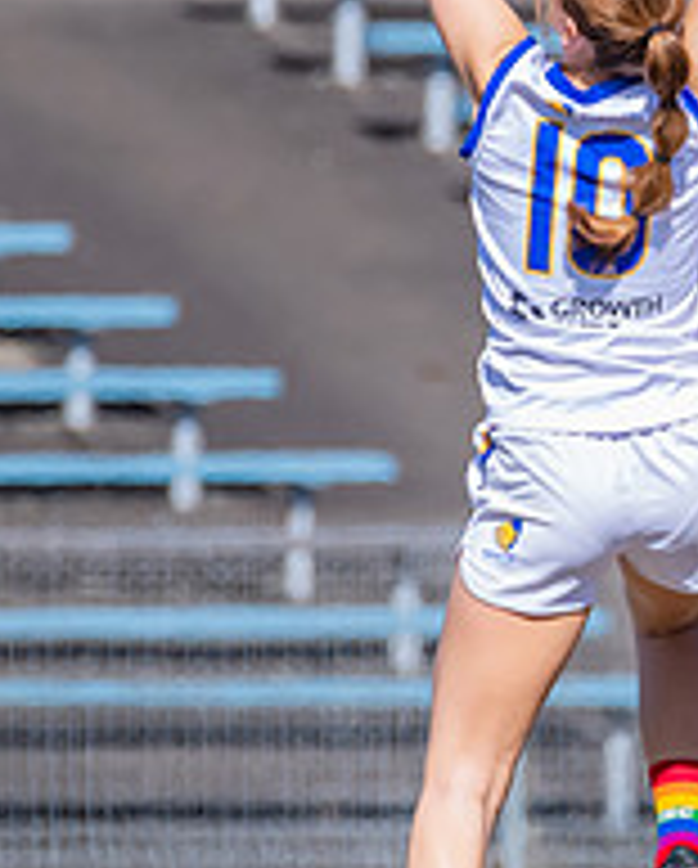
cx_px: 952
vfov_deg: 0.8
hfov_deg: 0.6
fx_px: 64044
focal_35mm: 2486
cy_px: 145
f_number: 10
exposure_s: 1/1600
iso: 800
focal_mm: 600
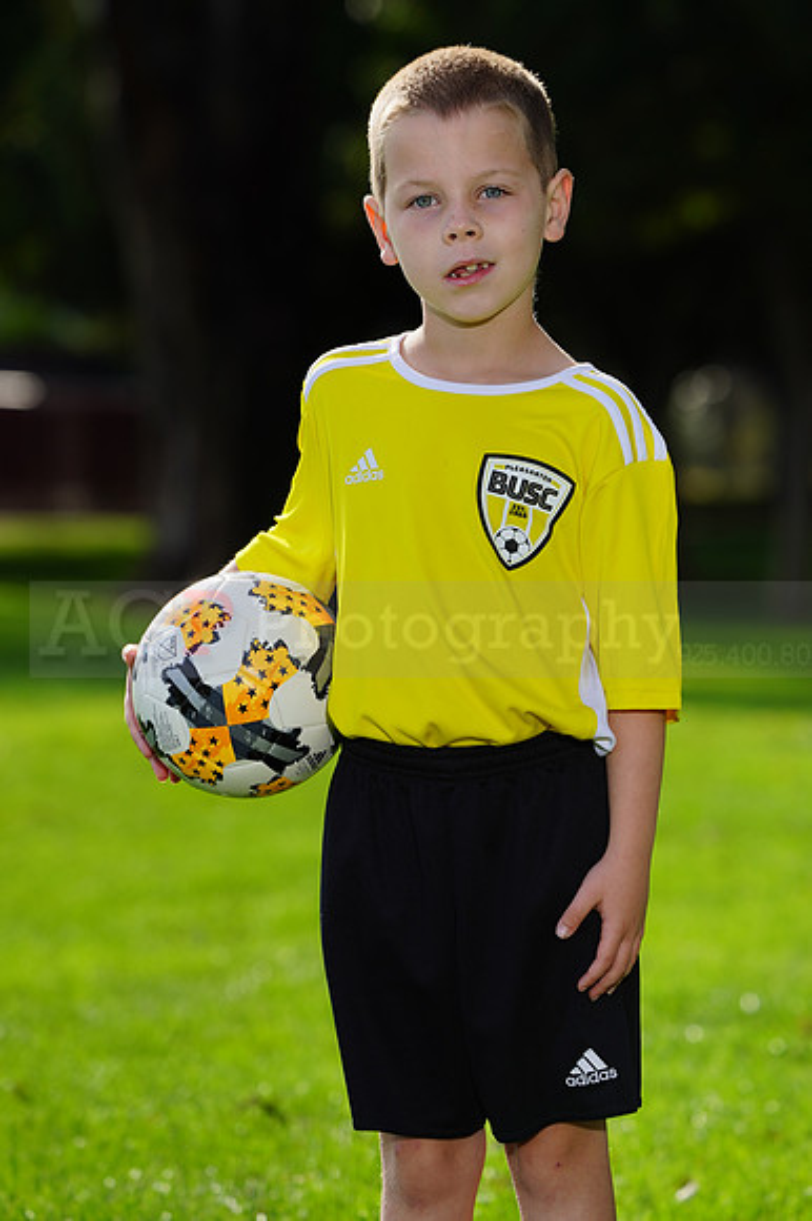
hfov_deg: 5.1
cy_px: 610
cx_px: 406
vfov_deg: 7.7
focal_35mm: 268
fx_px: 9077
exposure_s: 1/200
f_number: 8
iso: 100
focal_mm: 268
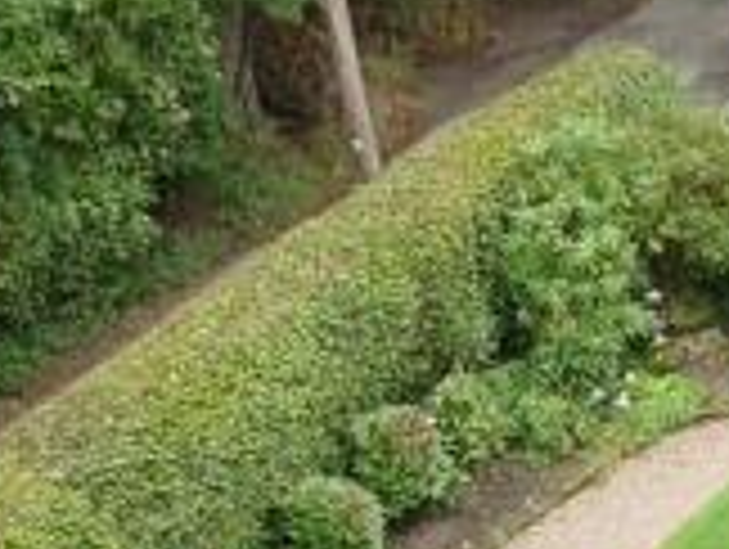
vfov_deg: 14.8
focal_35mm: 97
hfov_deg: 18.0
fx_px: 2046
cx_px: 1100
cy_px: 659
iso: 100
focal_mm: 4.8
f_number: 2.8
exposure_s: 1/80
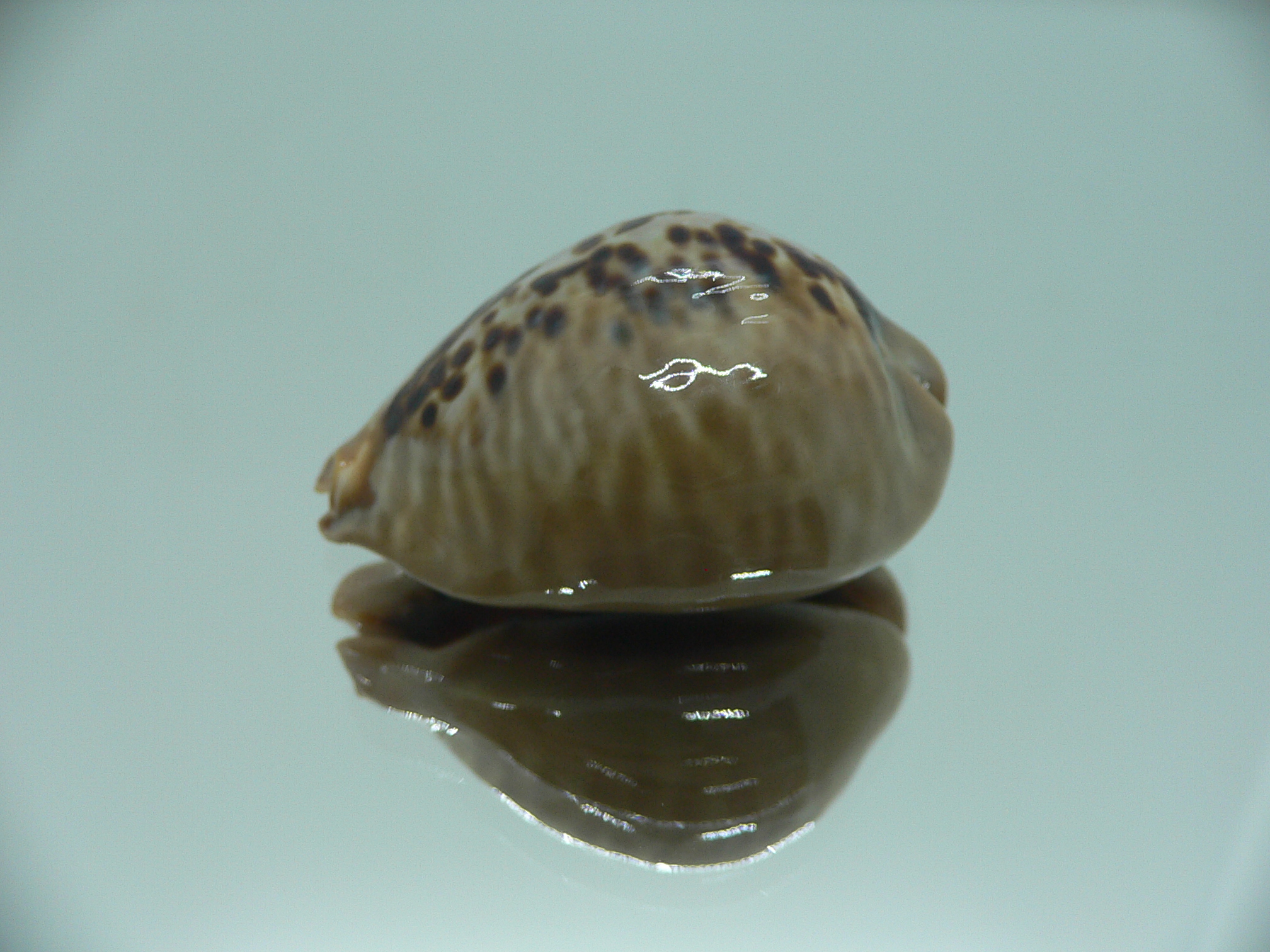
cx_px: 635
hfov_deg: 52.6
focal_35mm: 35
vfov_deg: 40.7
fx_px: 1284
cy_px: 476
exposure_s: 1/60
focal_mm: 4.6
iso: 80
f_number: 2.8
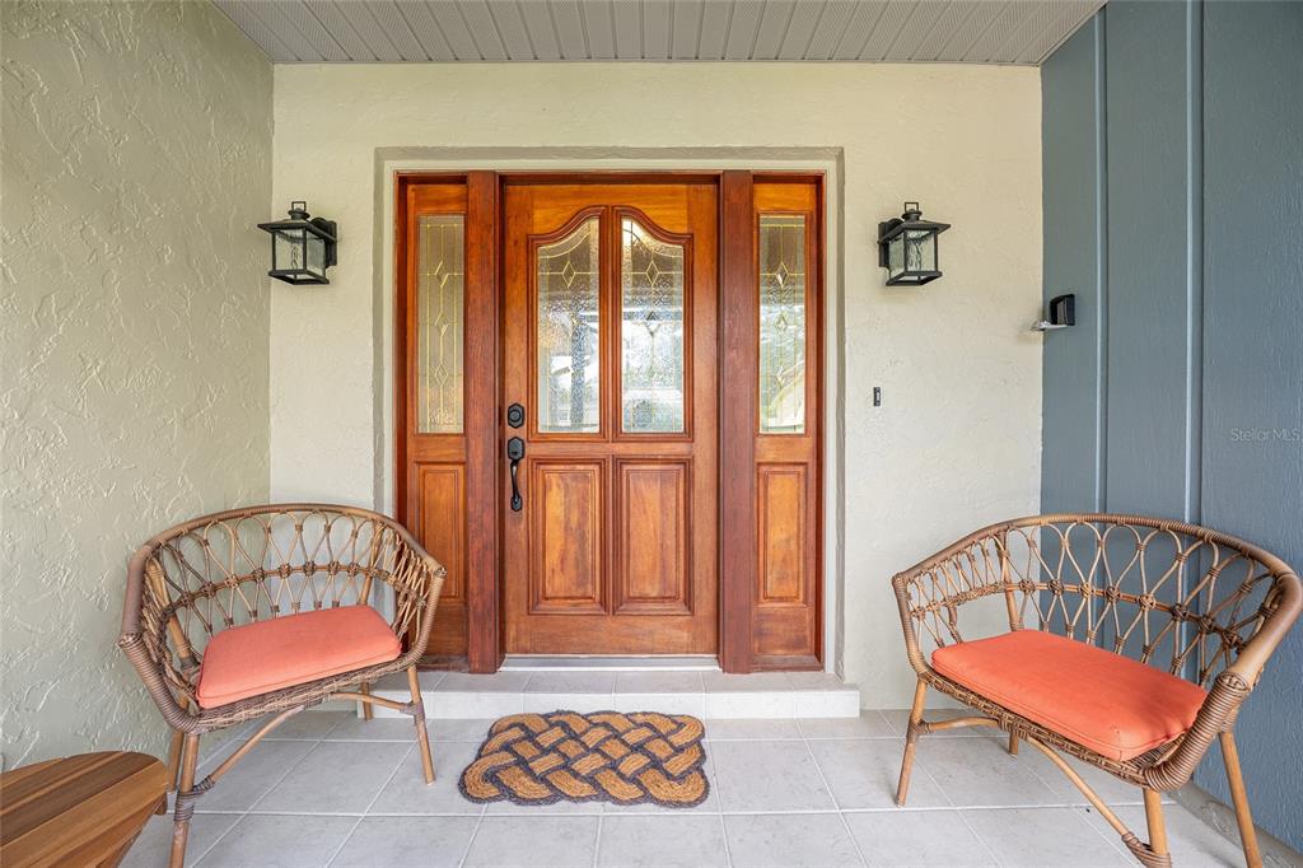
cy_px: 434
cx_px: 652
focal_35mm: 14
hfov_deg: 104.3
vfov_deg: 81.2
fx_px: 507
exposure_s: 1/30
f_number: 8
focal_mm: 14
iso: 800
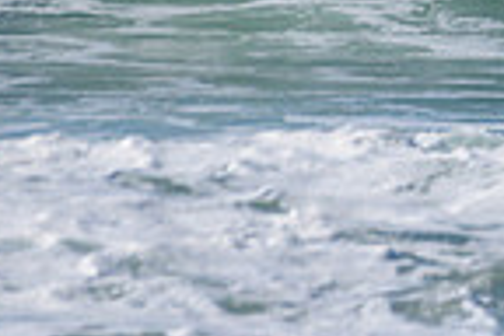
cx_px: 949
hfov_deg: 0.9
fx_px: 31302
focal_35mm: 2236
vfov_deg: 0.6
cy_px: -220
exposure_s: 1/2000
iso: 140
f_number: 5.6
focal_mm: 500
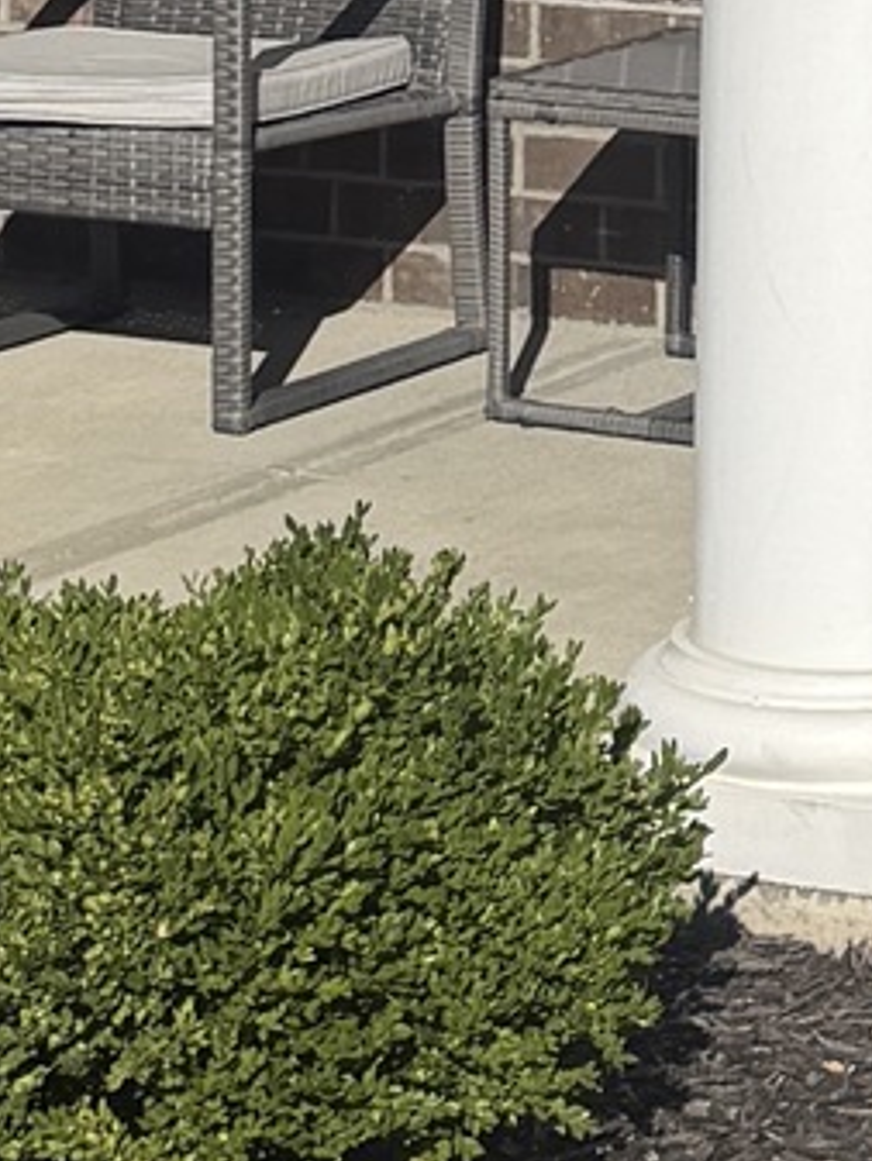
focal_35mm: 164
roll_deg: -0.5
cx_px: 1034
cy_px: -1144
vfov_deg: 11.0
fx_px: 5505
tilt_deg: +5.2
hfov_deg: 9.0
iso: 80
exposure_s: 1/9091
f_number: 1.78
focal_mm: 6.76
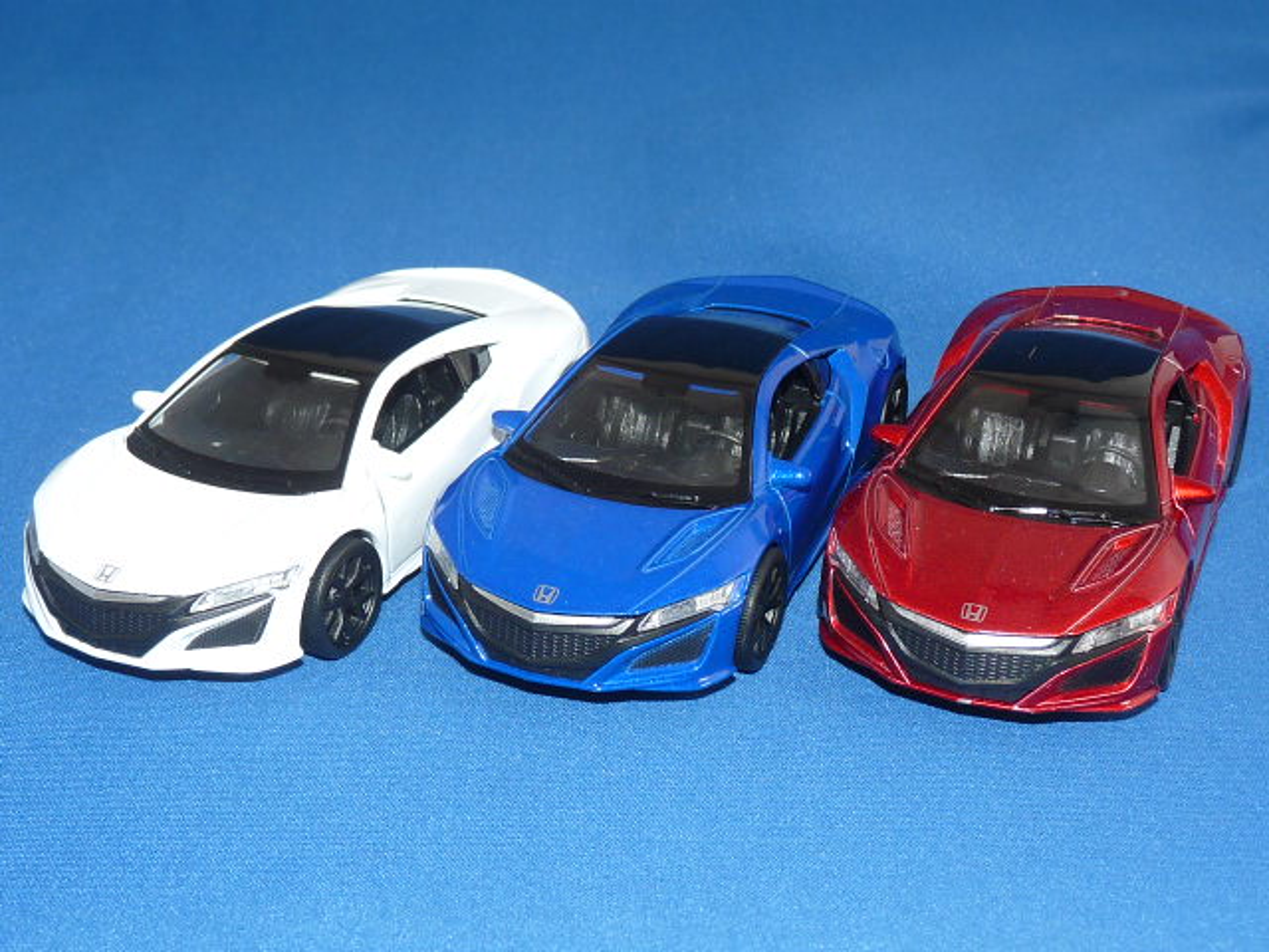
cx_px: 634
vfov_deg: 28.0
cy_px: 476
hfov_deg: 36.8
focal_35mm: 52
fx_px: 1906
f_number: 3
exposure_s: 1/30
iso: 100
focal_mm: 5.4
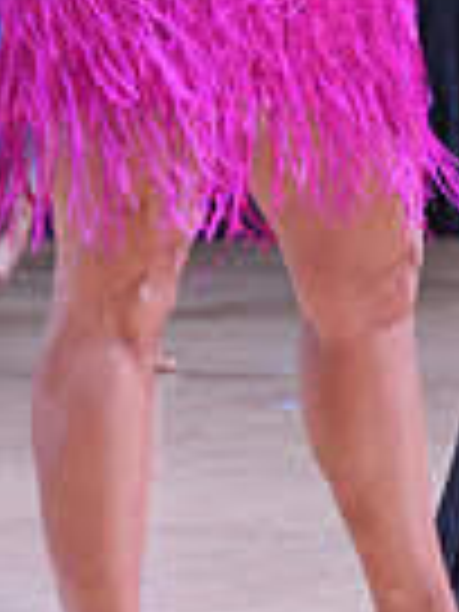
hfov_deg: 3.4
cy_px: -158
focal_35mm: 431
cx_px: 542
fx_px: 7620
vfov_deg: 4.6
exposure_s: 1/400
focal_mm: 105
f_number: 5
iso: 2000
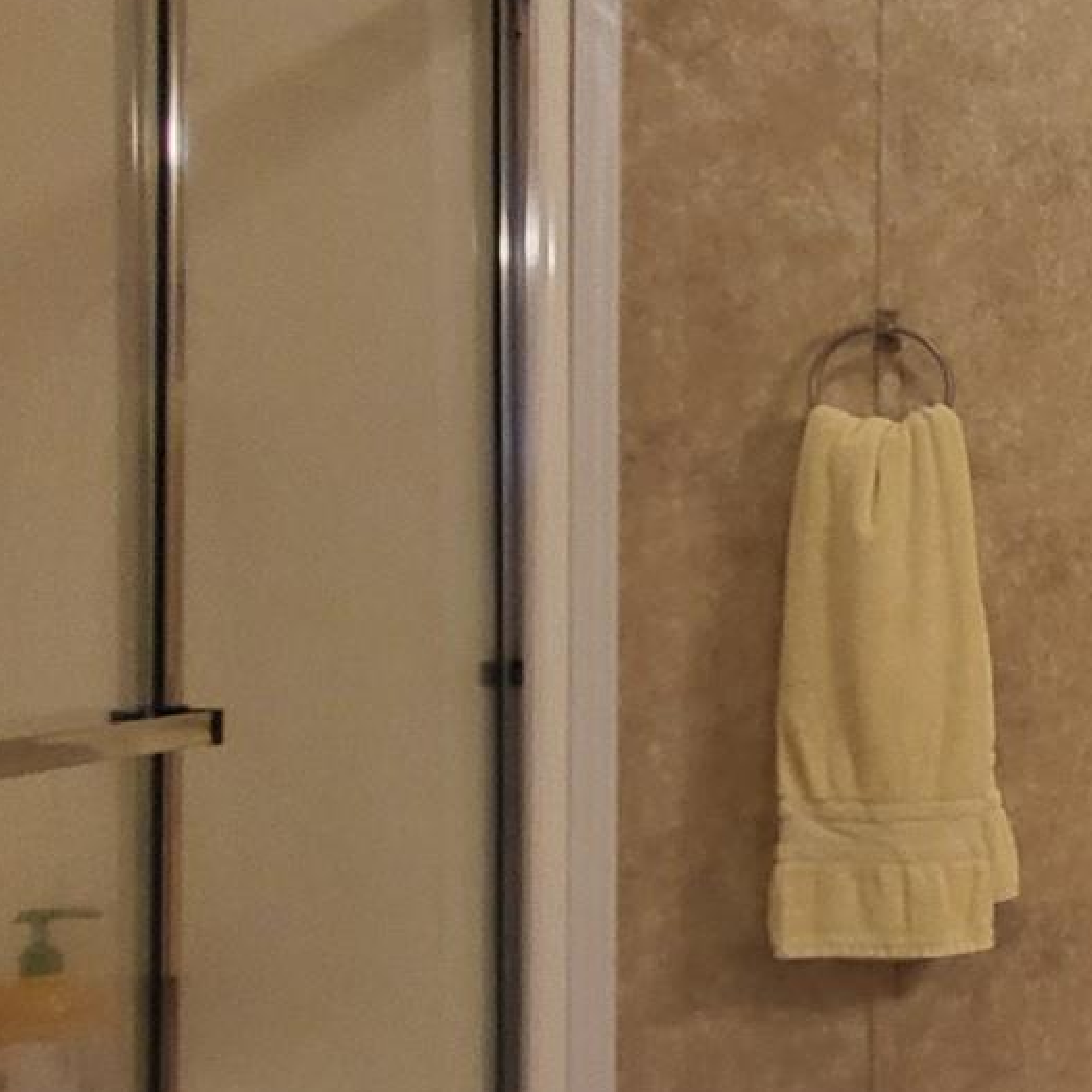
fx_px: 1606
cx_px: 1825
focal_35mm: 45
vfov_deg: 37.5
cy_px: 620
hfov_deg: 24.1
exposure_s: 1/60
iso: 250
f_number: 2.2
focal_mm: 1.74
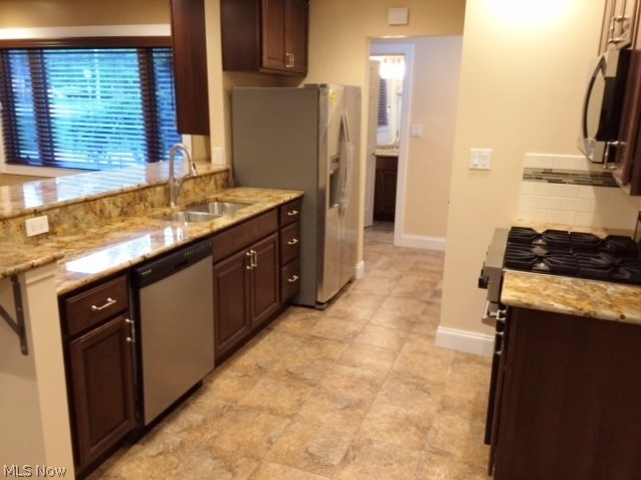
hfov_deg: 61.7
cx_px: 320
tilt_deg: -14.8
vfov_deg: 48.2
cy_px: 240
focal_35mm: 29
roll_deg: -1.1
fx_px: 537
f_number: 2.2
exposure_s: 1/30
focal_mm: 4.15
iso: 100
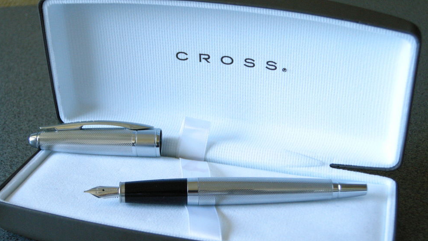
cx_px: 213
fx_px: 749
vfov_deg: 18.2
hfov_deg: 31.9
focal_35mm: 66
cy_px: 149
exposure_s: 1/66.4
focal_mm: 12.9
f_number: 3.5
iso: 330
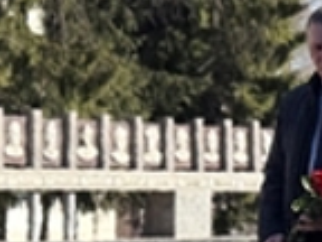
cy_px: 152
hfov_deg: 8.3
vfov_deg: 6.7
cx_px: 742
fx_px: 2065
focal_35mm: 222
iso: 80
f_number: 1.78
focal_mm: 6.76
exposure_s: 1/4329
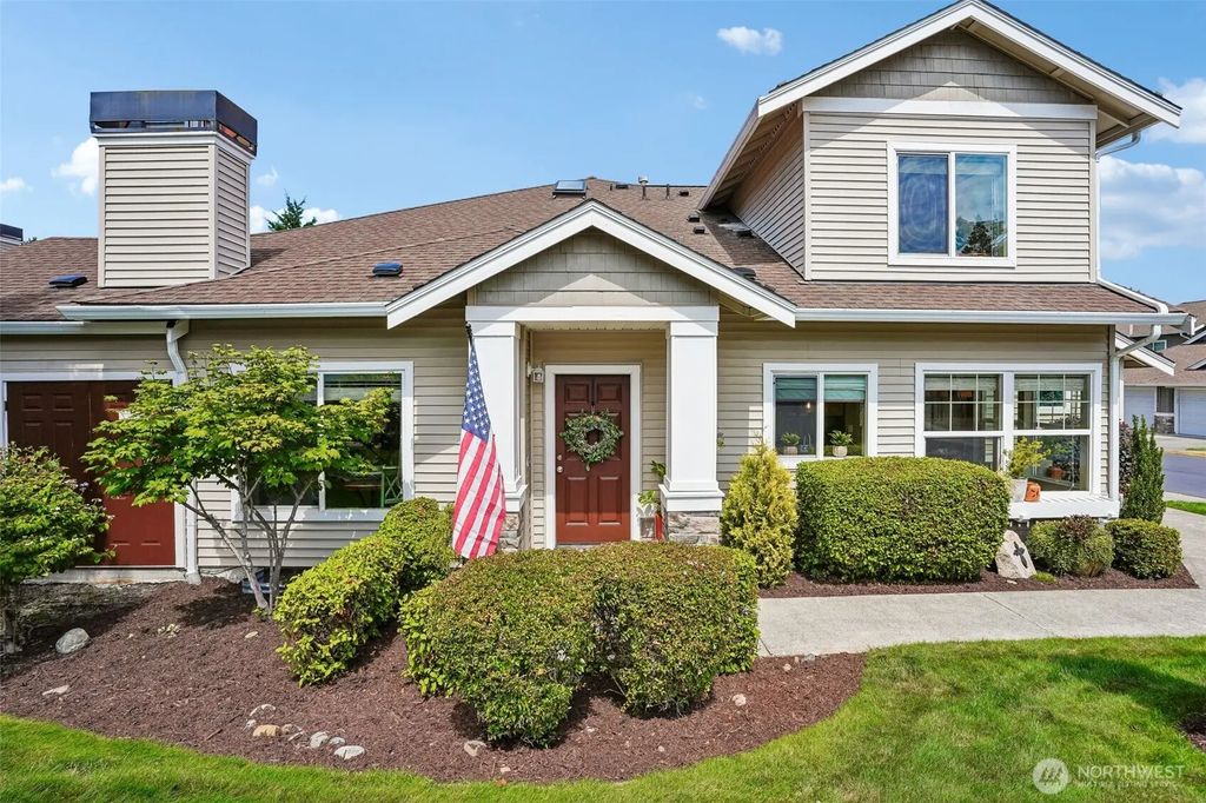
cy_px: 402
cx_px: 603
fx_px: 569
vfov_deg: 70.4
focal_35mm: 17
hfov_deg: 93.3
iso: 100
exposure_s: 1/250
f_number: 8
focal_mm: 17
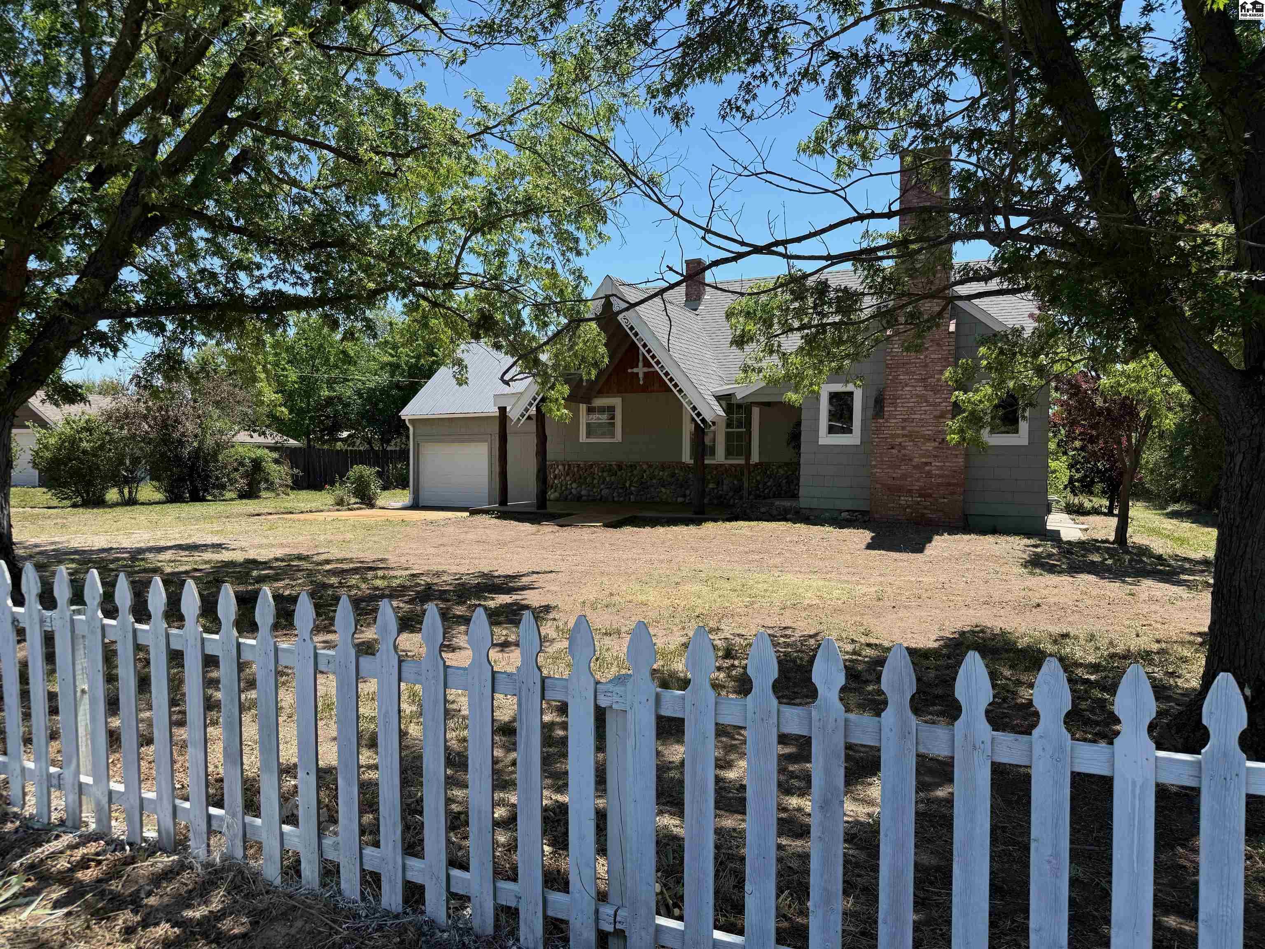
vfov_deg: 56.8
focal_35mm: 24
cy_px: 474
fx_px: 877
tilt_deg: -1.7
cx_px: 632
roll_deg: -1.0
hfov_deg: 71.6
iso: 80
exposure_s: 1/2525
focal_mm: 6.76
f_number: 1.78
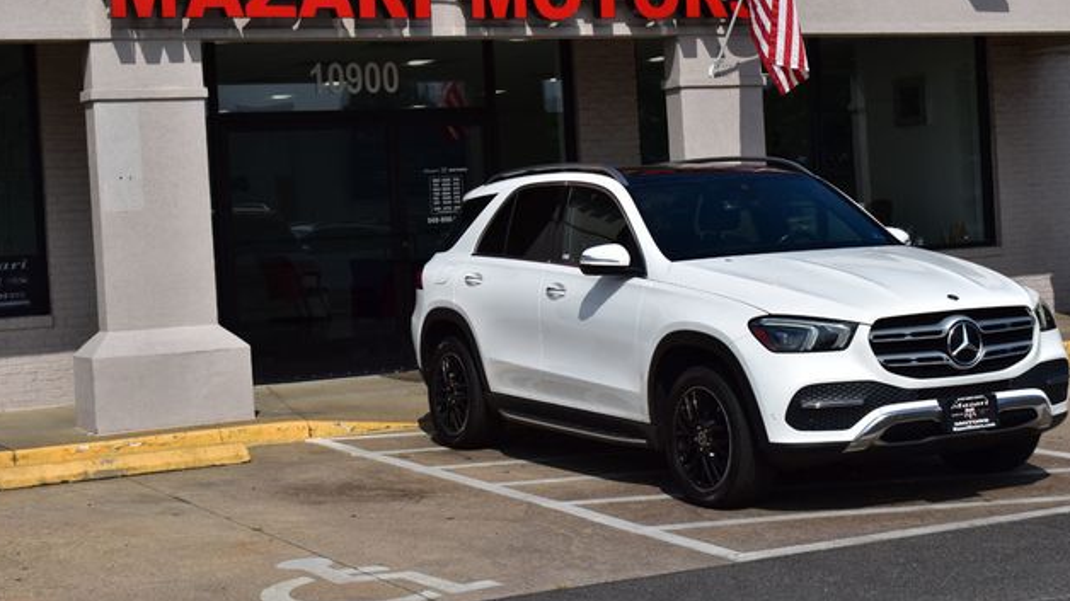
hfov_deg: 32.8
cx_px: 537
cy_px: 271
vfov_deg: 18.8
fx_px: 1816
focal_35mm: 64
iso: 200
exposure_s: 1/640
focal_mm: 40
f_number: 11
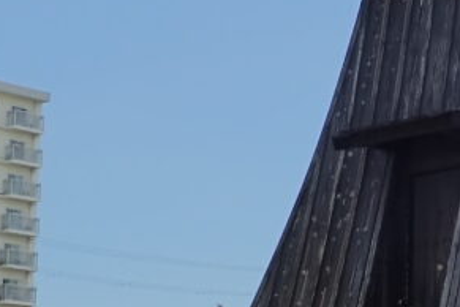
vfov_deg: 11.7
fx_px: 1495
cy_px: 182
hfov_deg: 16.9
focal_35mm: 117
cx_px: 511
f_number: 3.2
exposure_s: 1/640
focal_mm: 5.87
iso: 100
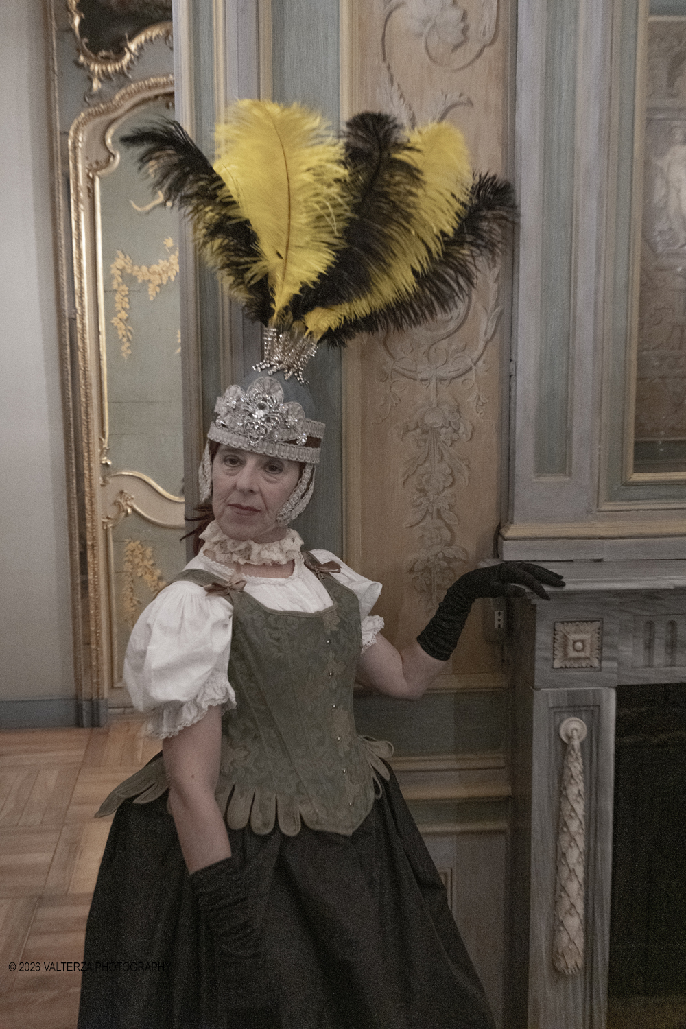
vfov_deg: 49.6
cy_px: 514
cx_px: 343
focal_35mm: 39
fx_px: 1115
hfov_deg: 34.2
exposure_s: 1/125
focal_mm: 26
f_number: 4
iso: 5000
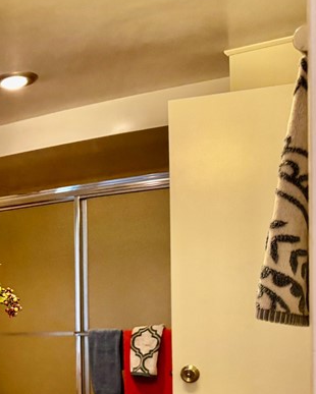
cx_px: -130
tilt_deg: -1.0
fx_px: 724
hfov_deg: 21.4
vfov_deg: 29.6
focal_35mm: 62
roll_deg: +2.1
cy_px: 331
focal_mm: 6.76
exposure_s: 1/120
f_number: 1.78
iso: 160
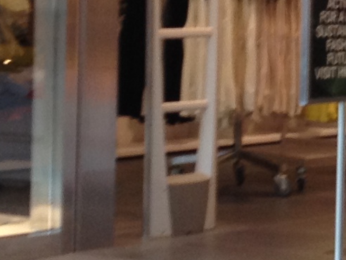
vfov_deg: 6.4
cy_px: -6
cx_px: 557
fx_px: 2319
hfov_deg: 8.3
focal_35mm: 232
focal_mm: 4.28
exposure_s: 1/20
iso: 64
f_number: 2.4
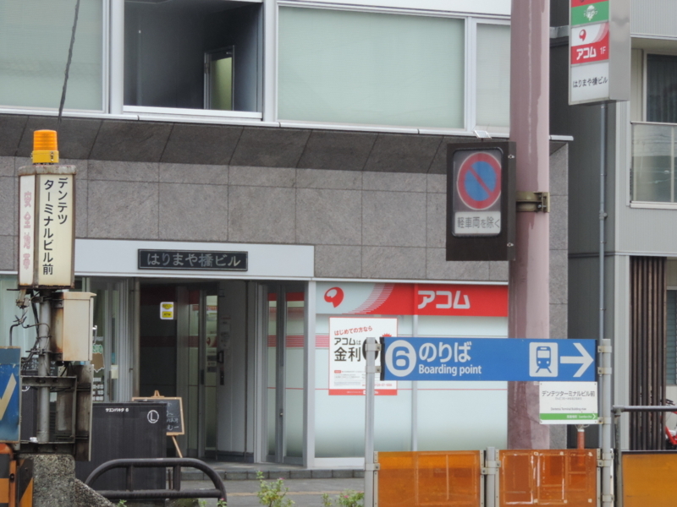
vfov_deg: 9.6
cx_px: 338
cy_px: 254
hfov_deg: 12.7
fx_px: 3031
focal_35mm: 155
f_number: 4.4
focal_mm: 27.6
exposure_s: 1/125
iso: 250
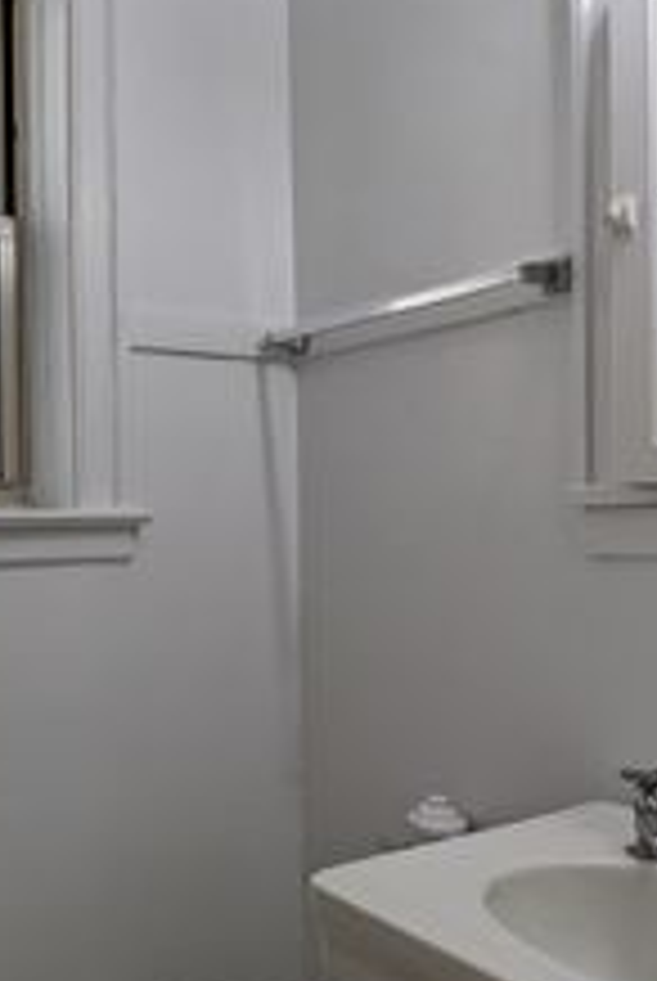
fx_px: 846
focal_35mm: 31
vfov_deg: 60.1
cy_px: 529
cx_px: 270
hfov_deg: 42.3
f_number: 2.2
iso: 61
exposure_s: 1/120
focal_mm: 1.95
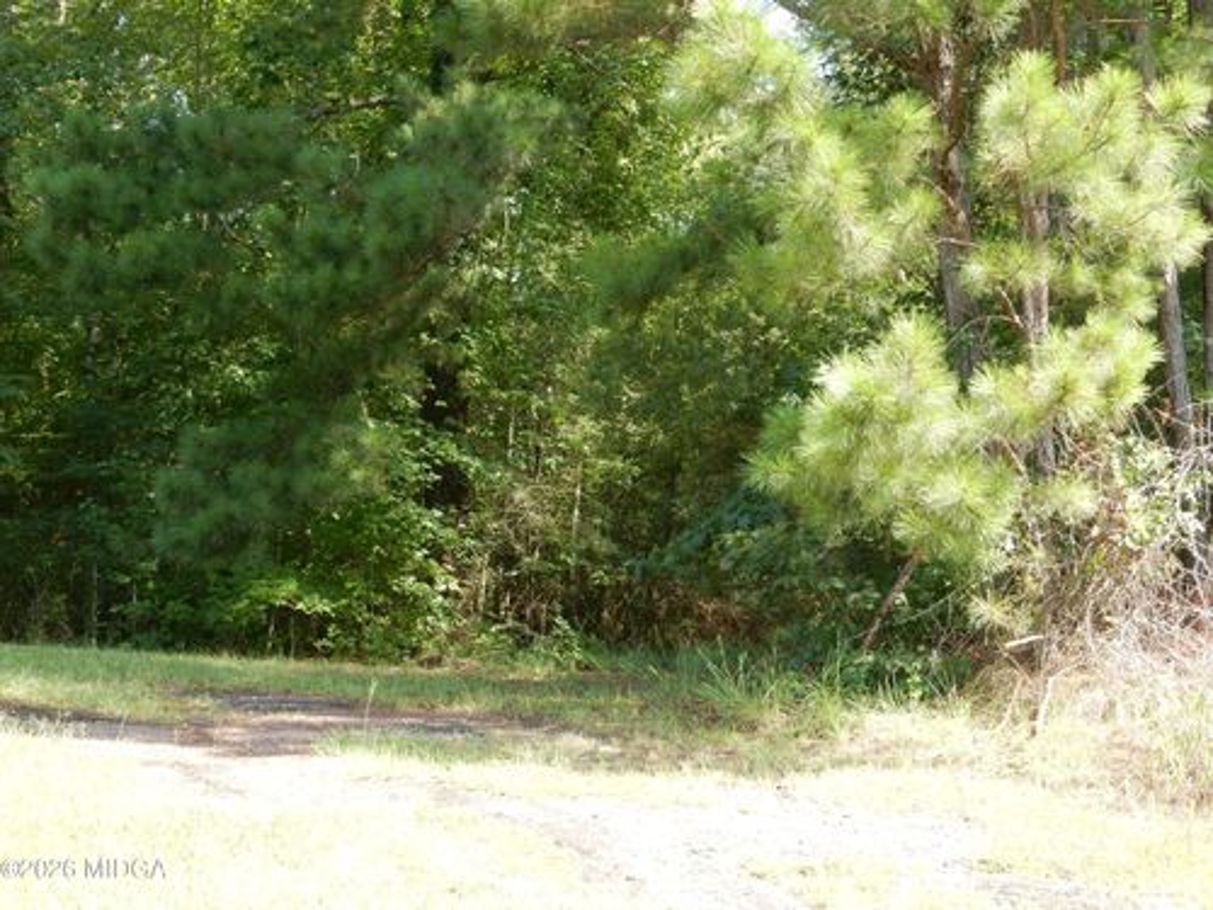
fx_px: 2102
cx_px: 606
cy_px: 455
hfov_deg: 32.2
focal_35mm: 60
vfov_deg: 24.4
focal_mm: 10.7
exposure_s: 1/60
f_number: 4.5
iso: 125
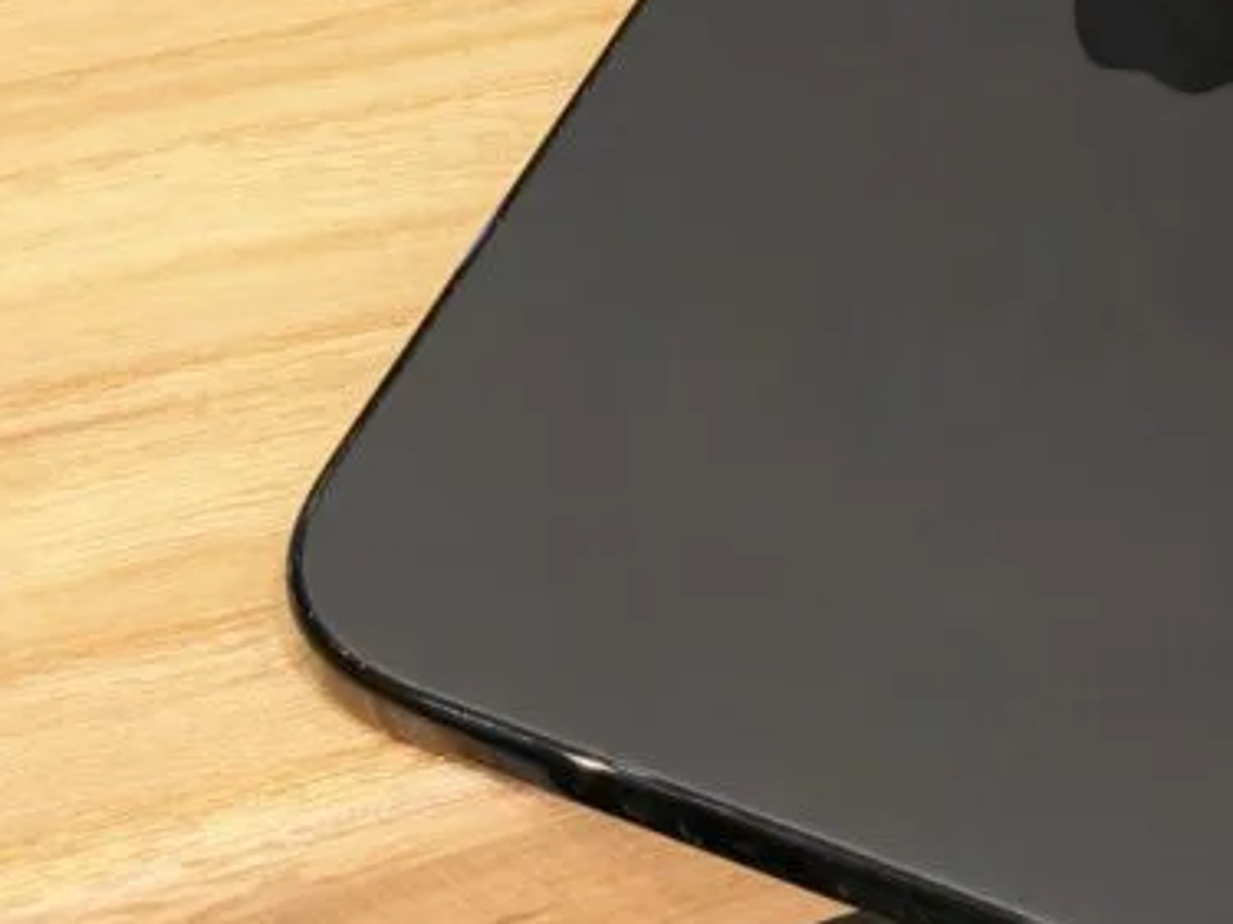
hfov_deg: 20.7
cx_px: 1177
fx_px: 3276
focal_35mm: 92
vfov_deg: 15.9
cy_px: 178
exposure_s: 1/50
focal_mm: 5.4
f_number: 1.6
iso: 400
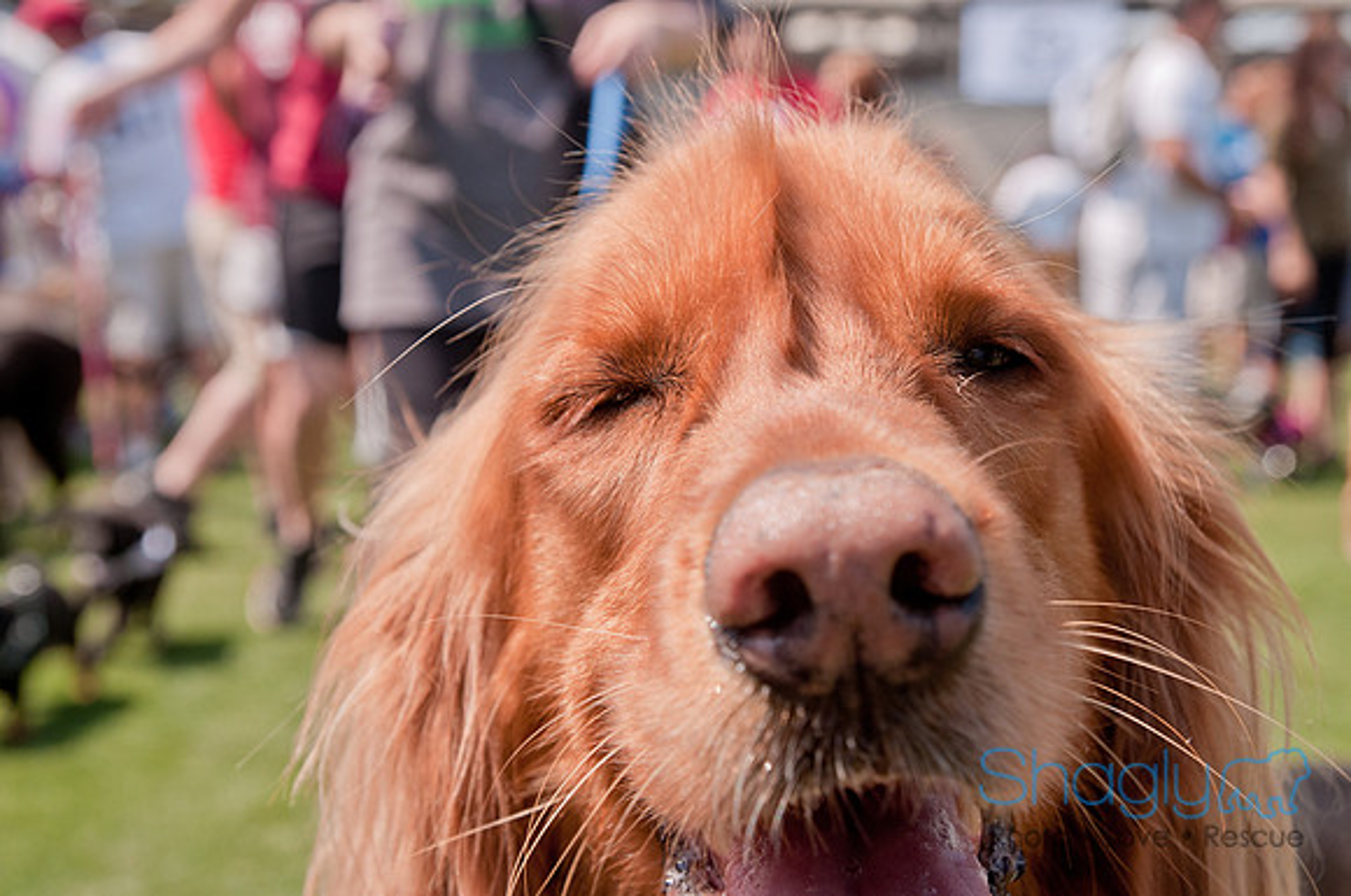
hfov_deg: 33.4
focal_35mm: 60
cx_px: 676
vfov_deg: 22.6
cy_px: 448
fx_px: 2249
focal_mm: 40
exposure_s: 1/500
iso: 200
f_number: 5.6
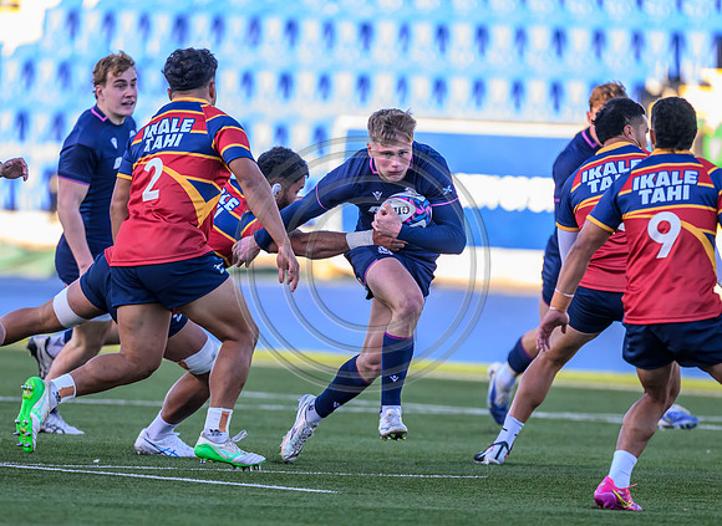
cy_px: 288
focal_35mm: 695
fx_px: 14347
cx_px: 311
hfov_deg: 2.9
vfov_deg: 2.1
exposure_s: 1/2000
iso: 1600
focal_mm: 400
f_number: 3.2
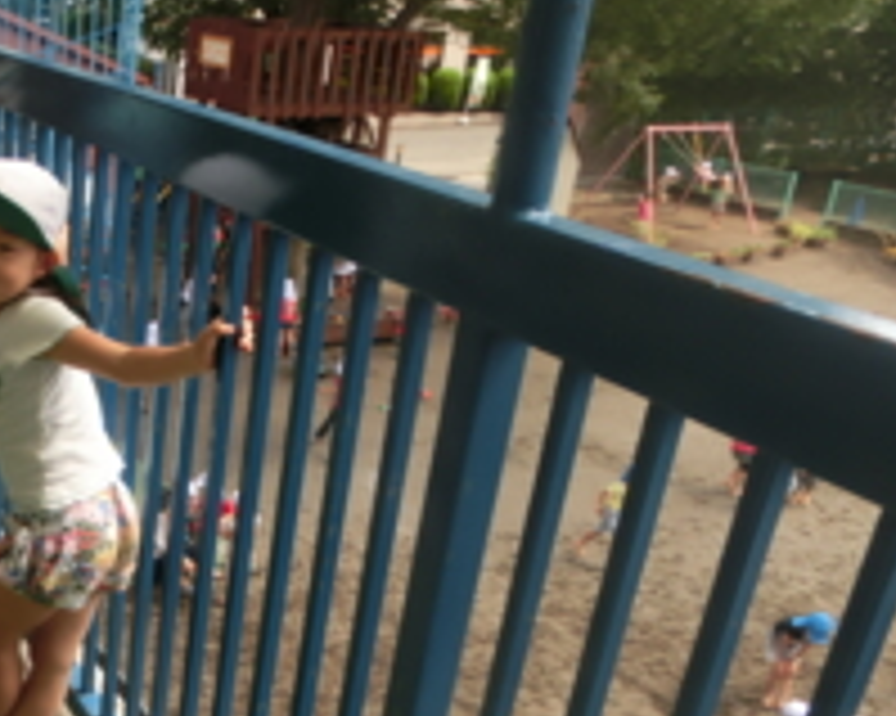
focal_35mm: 47
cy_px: 549
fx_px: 1246
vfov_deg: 31.4
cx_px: 36
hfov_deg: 36.3
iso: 80
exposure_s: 1/250
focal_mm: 4.24
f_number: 3
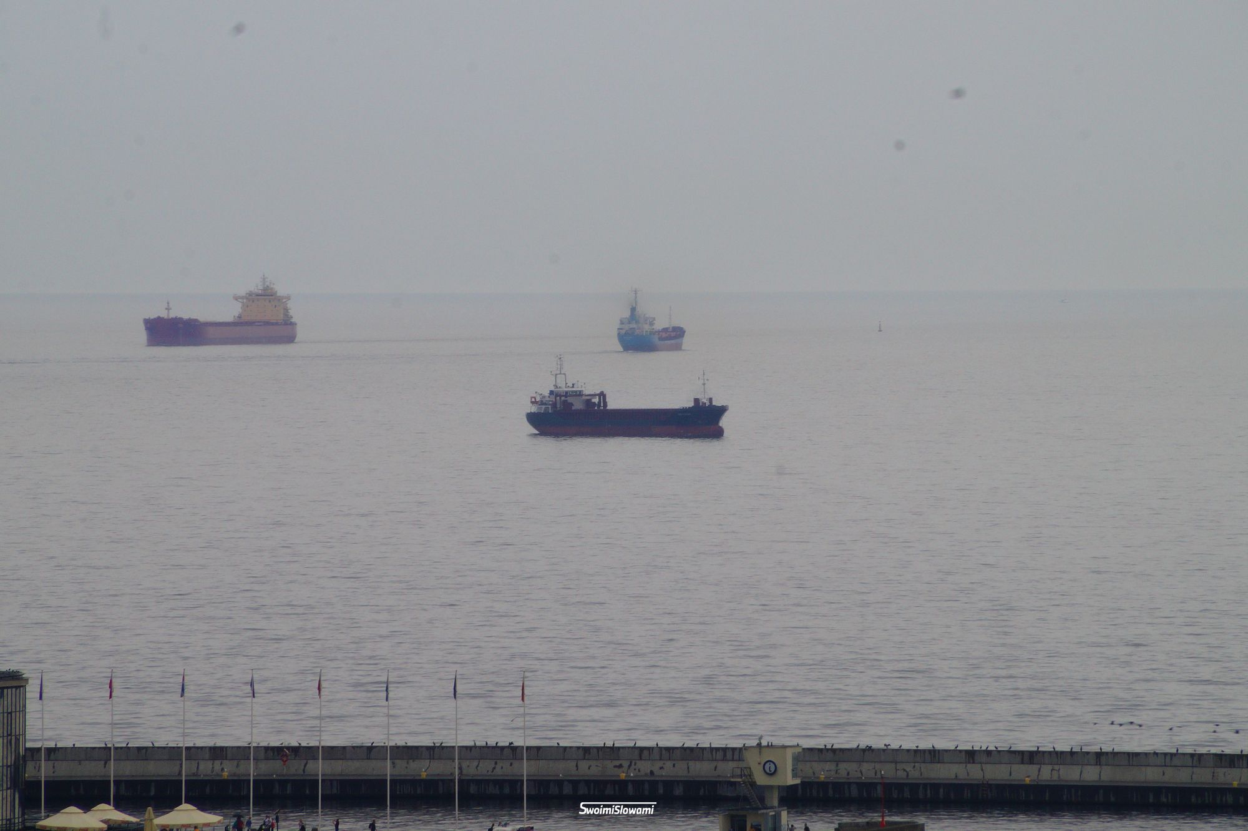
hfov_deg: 5.5
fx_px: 12992
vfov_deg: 3.7
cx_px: 624
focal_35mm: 375
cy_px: 416
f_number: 16
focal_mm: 250
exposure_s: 1/80
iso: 320
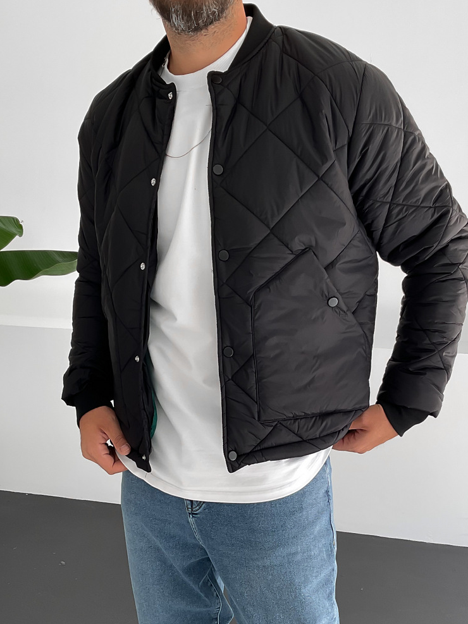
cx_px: 250
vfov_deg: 39.2
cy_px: 477
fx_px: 847
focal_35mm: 47
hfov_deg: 30.9
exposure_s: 1/120
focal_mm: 3
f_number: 1.8
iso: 20
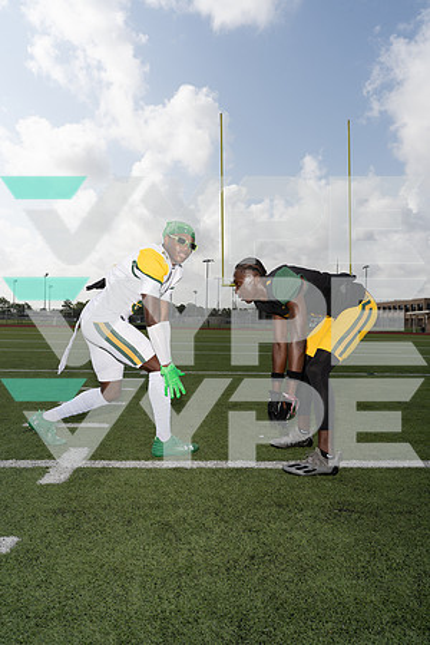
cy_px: 322
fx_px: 466
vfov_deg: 69.4
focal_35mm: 26
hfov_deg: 49.6
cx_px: 215
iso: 125
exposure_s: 1/250
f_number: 11
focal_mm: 26
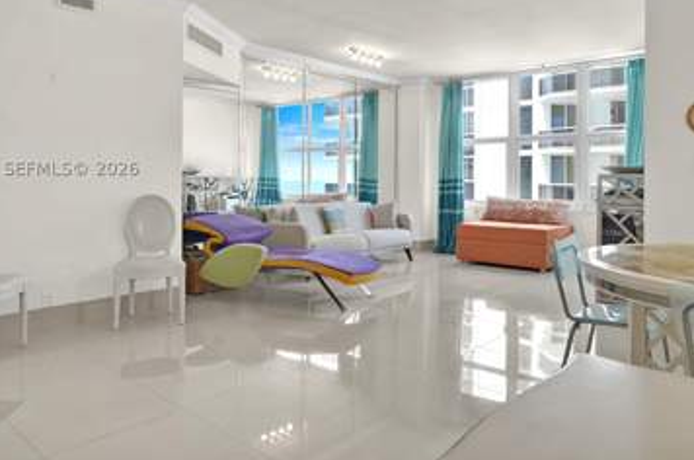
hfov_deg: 67.5
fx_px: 520
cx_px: 355
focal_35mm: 27
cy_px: 167
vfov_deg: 47.2
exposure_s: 1/400
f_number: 7.1
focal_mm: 20
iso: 1000
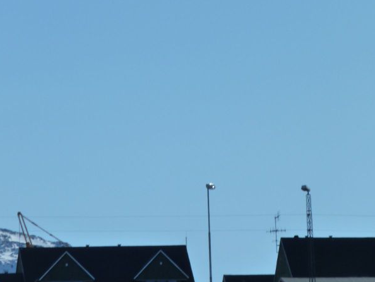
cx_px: 170
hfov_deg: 4.9
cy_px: 133
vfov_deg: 3.7
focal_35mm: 404
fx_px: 4378
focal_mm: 49.2
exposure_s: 1/1000
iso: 125
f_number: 6.3
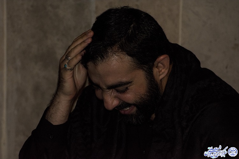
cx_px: 120
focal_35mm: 218
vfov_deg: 6.3
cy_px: 80
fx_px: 1444
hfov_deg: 9.5
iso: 2000
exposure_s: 1/160
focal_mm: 145
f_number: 5
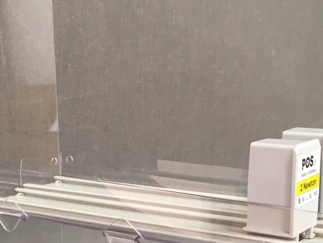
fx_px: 672
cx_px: 161
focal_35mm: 72
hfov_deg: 27.0
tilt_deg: -16.8
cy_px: 276
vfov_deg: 19.5
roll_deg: -2.6
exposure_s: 1/33
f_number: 2.2
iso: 80
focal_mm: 4.15
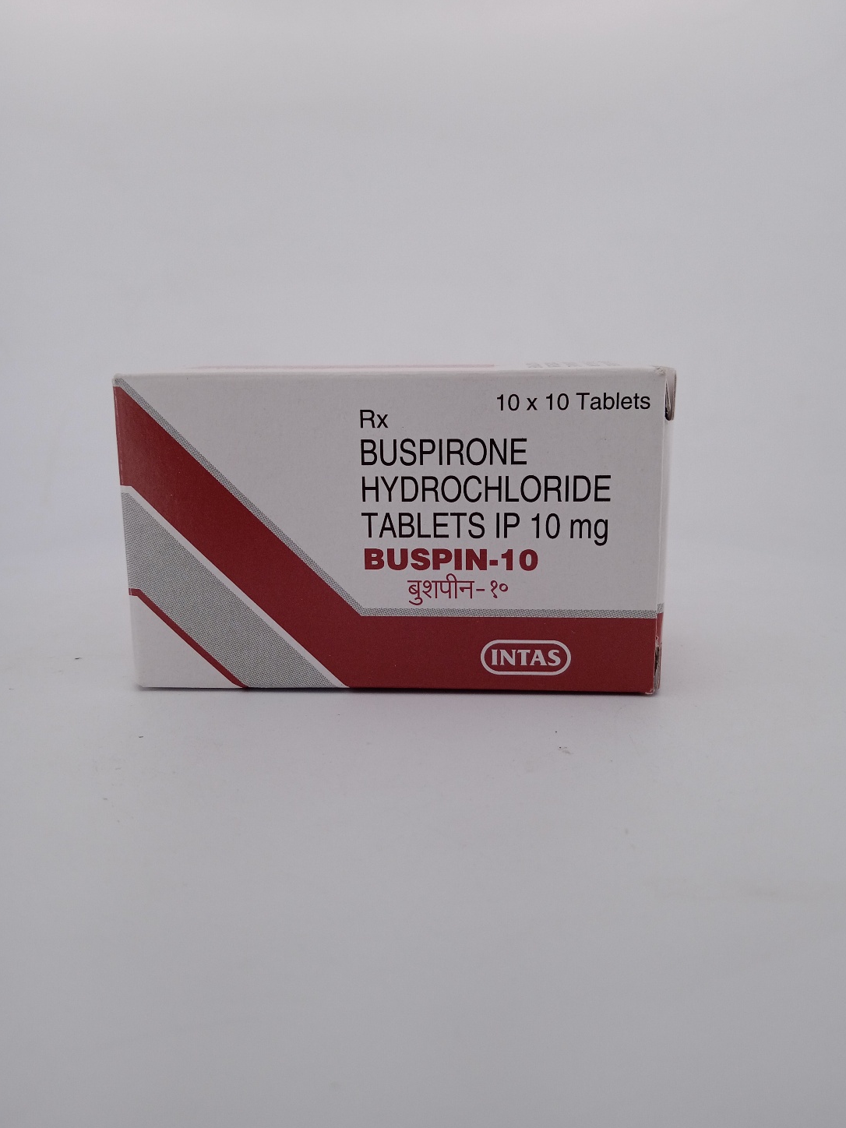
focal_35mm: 29
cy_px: 562
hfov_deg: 48.2
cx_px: 423
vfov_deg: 61.7
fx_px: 945
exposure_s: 1/195
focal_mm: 3.43
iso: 113
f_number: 2.2
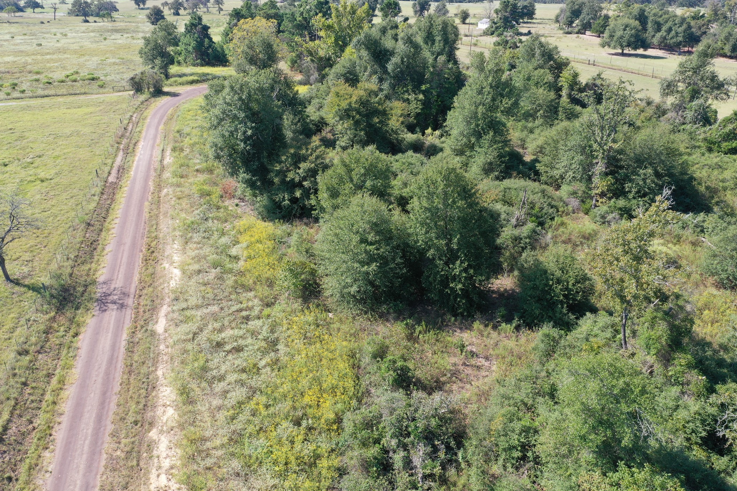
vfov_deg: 45.0
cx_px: 367
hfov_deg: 63.7
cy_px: 240
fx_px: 594
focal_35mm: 29
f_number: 5
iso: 100
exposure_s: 1/200
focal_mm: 10.26
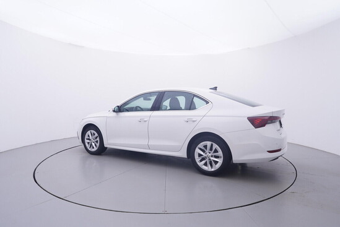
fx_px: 213
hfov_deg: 77.3
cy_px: 114
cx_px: 170
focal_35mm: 22
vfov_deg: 56.2
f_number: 5
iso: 200
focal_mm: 15
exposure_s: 1/80
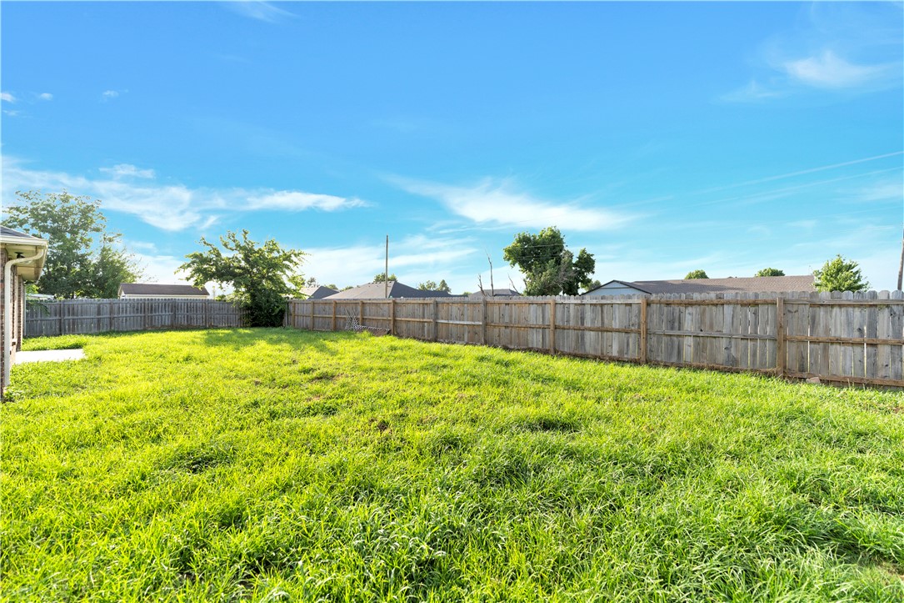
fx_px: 367
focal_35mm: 15
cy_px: 302
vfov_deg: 78.8
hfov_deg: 101.9
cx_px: 452
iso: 250
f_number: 2.8
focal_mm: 14.6
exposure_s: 1/8000
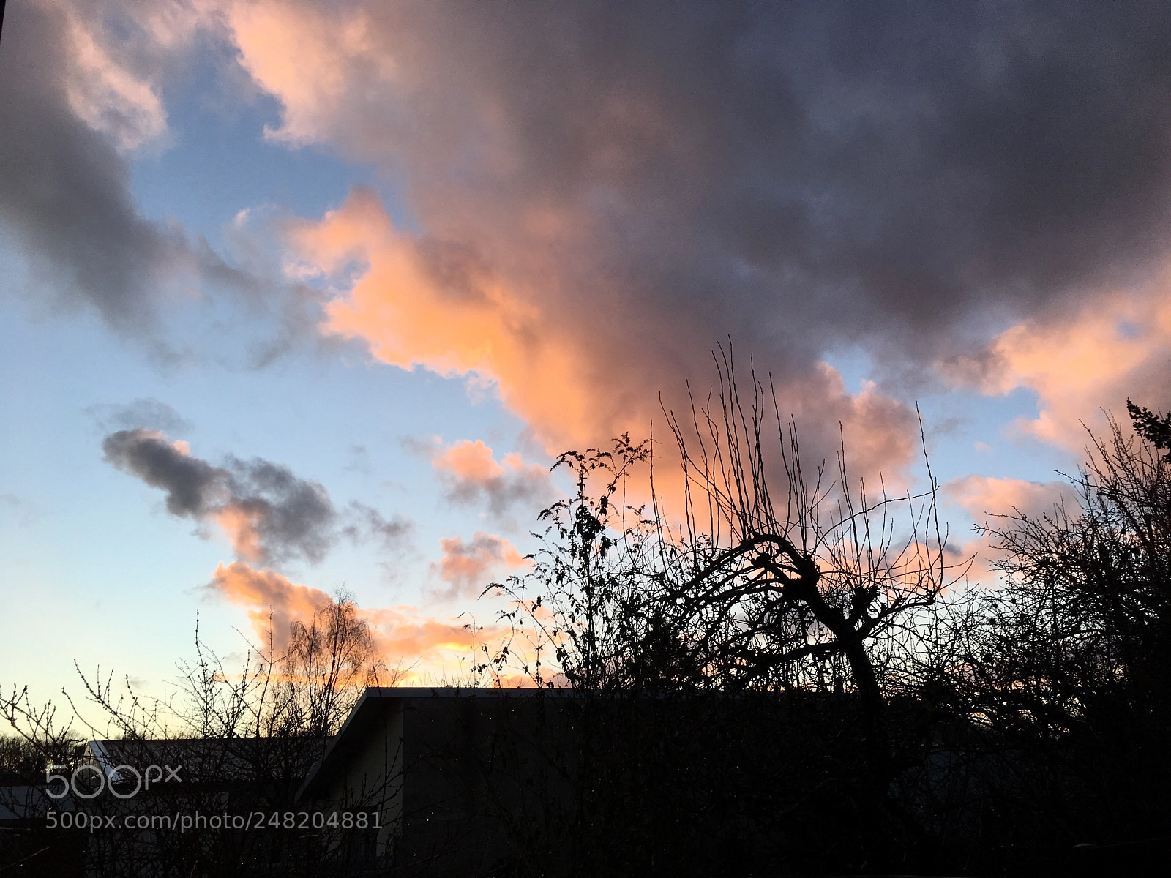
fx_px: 981
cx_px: 586
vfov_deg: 48.2
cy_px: 439
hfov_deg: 61.7
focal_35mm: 29
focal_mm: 4.15
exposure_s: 1/316
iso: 25
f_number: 2.2
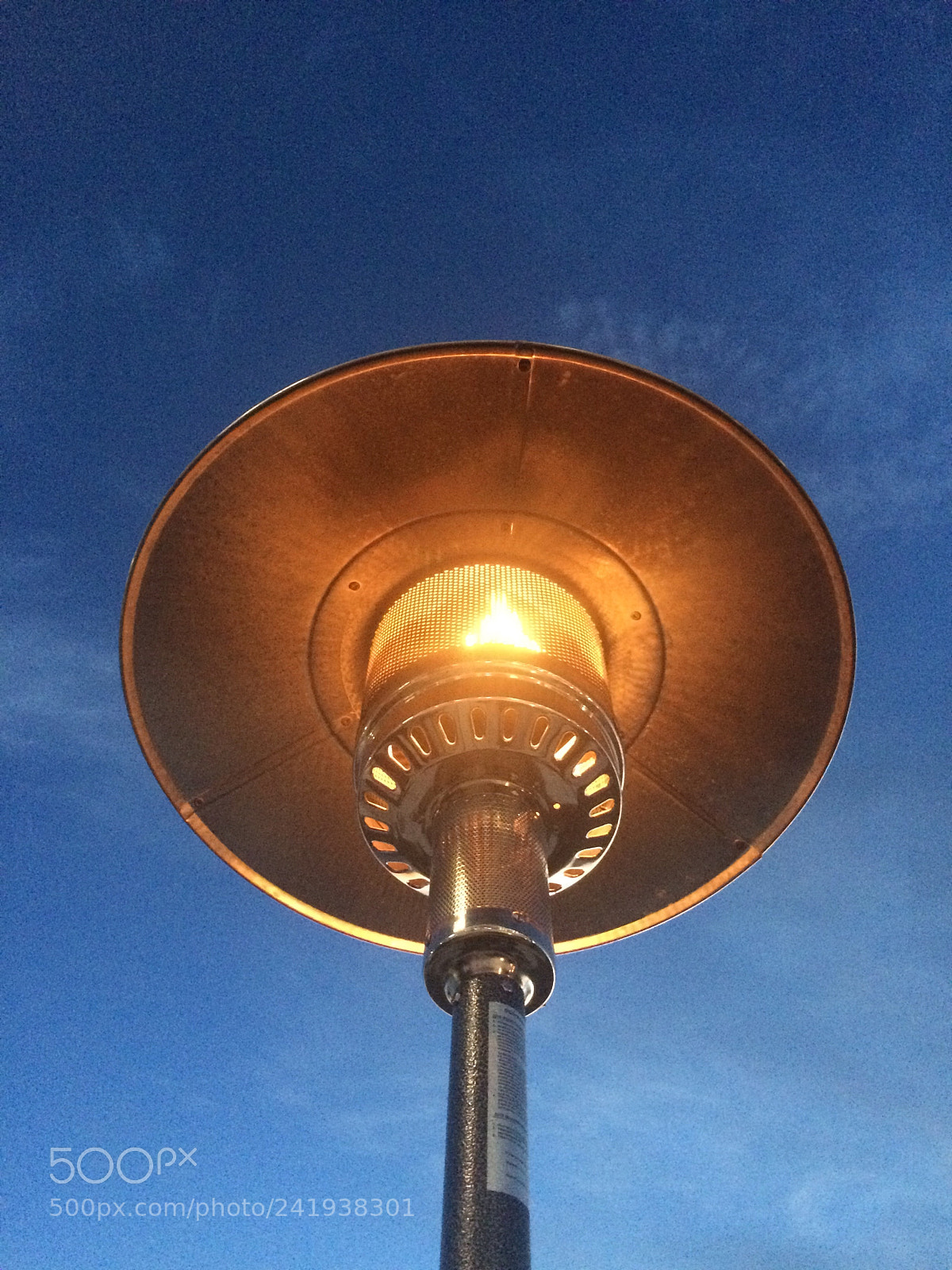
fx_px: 1063
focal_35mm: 29
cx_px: 476
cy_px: 635
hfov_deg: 48.2
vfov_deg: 61.7
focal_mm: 4.15
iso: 500
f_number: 2.2
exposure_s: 1/17
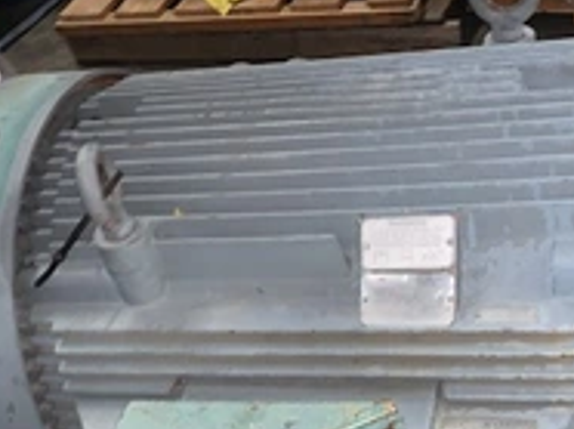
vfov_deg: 25.2
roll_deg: +12.8
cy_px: 392
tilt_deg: -42.4
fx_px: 927
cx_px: 376
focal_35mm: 56
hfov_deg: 34.1
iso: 100
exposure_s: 1/15
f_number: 1.8
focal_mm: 4.25
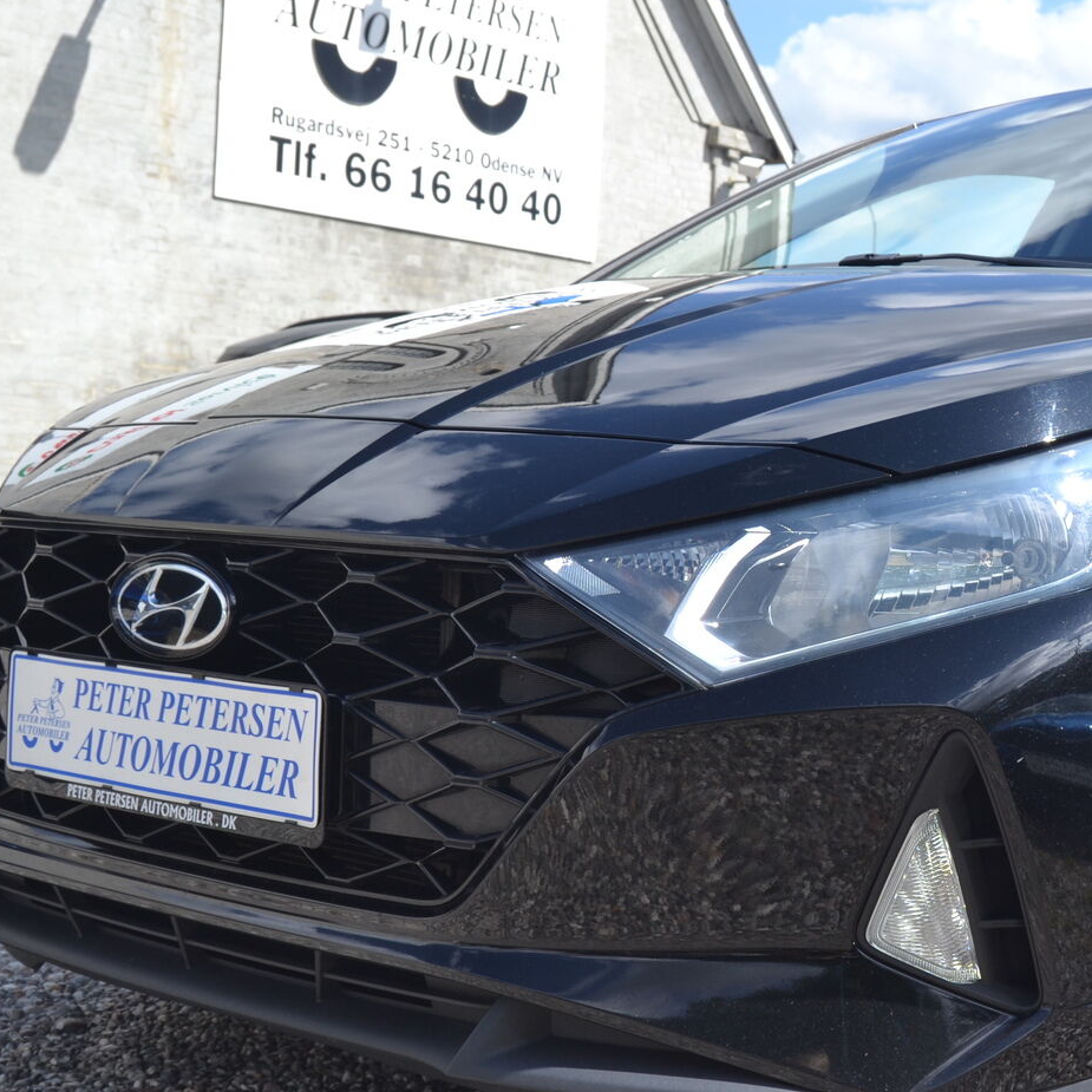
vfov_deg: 28.2
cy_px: 582
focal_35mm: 61
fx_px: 2173
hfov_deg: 27.2
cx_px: 990
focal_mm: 23
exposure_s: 1/200
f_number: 7.1
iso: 100
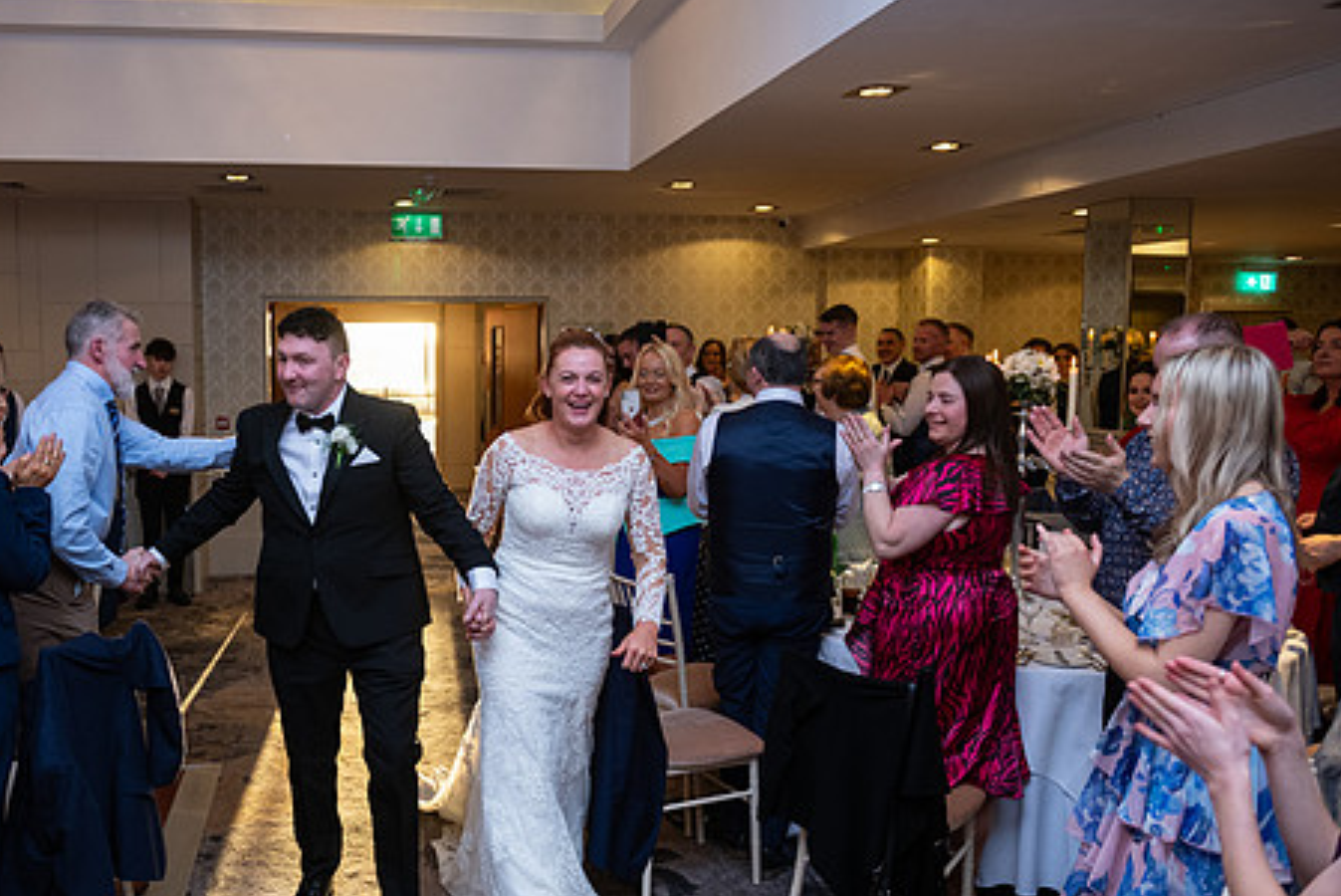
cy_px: 497
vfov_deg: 42.3
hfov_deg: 59.3
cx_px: 487
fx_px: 1155
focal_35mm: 31
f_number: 3.5
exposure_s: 1/160
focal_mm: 24
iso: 800
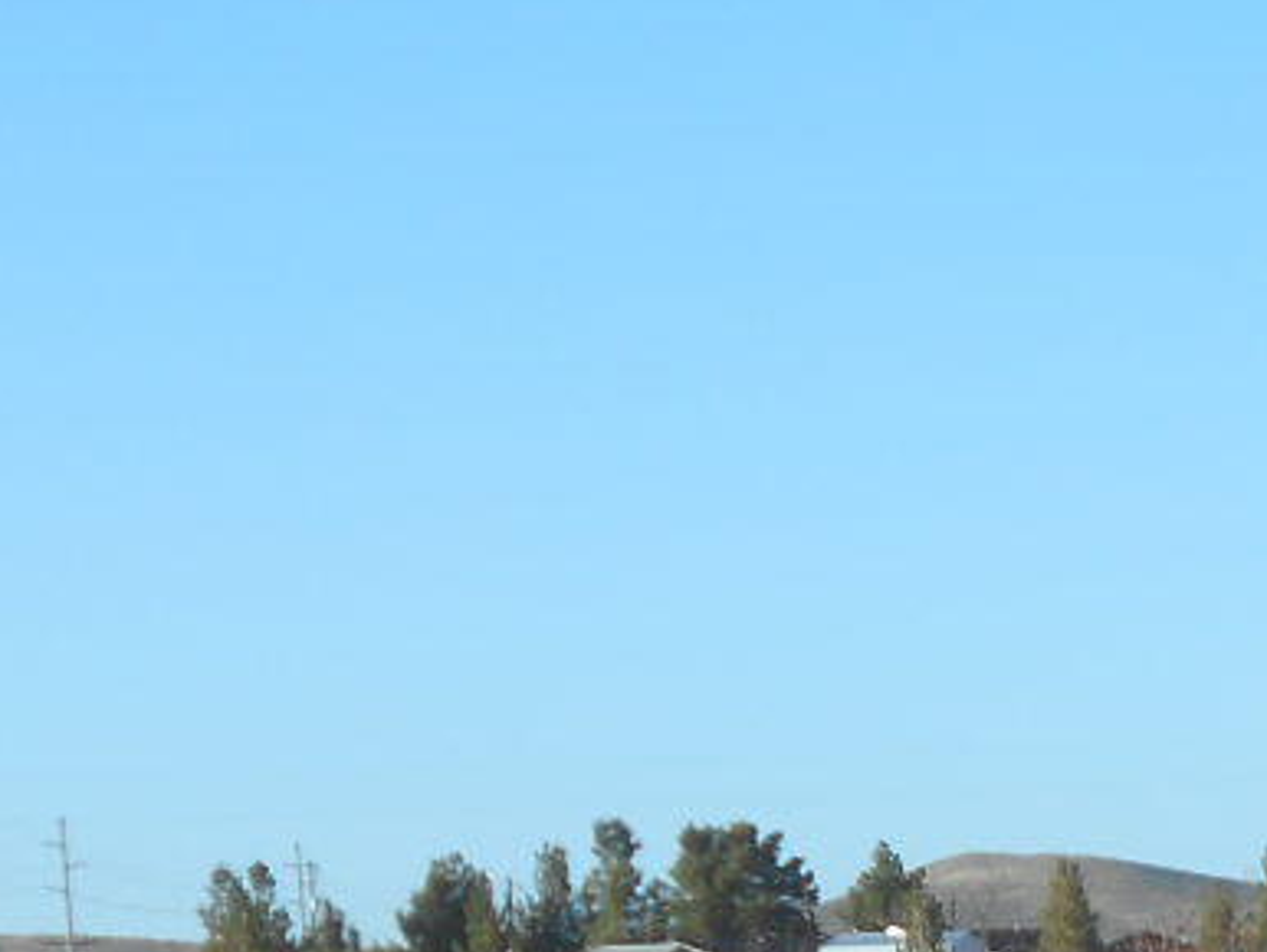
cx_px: 2035
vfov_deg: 7.1
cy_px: 1753
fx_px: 7435
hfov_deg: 9.4
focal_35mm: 203
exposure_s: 1/400
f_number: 4.5
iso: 80
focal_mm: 8.8
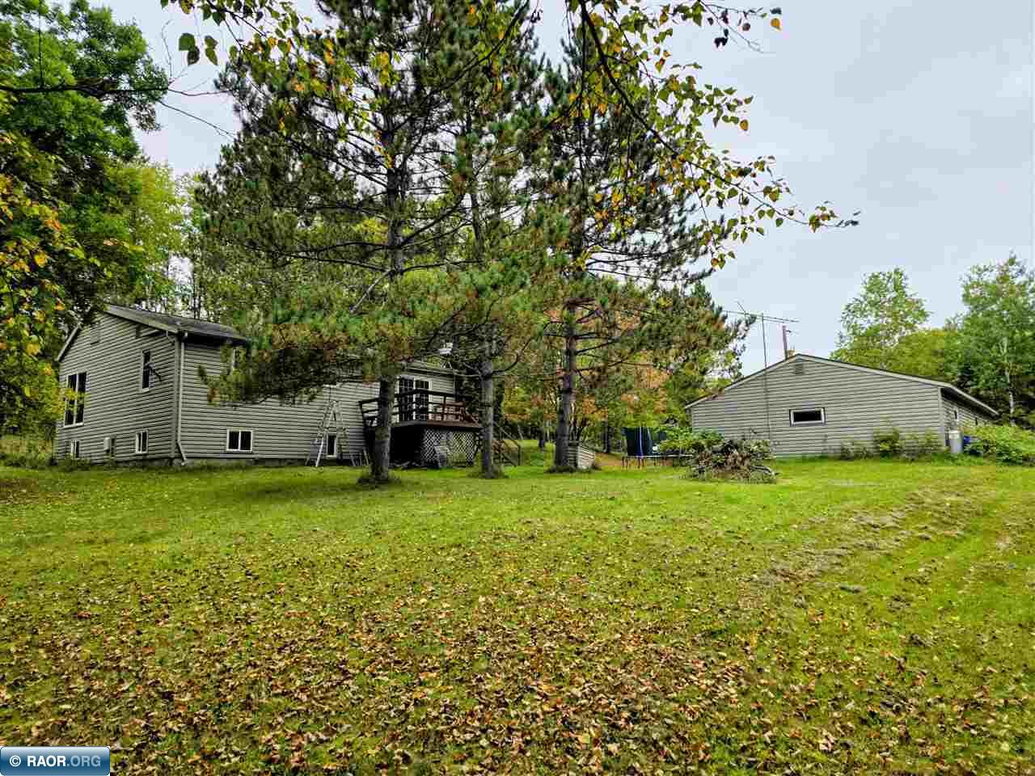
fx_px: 688
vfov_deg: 58.9
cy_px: 388
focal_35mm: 23
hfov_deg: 73.9
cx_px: 518
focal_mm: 6.3
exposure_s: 1/2140
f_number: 1.7
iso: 80
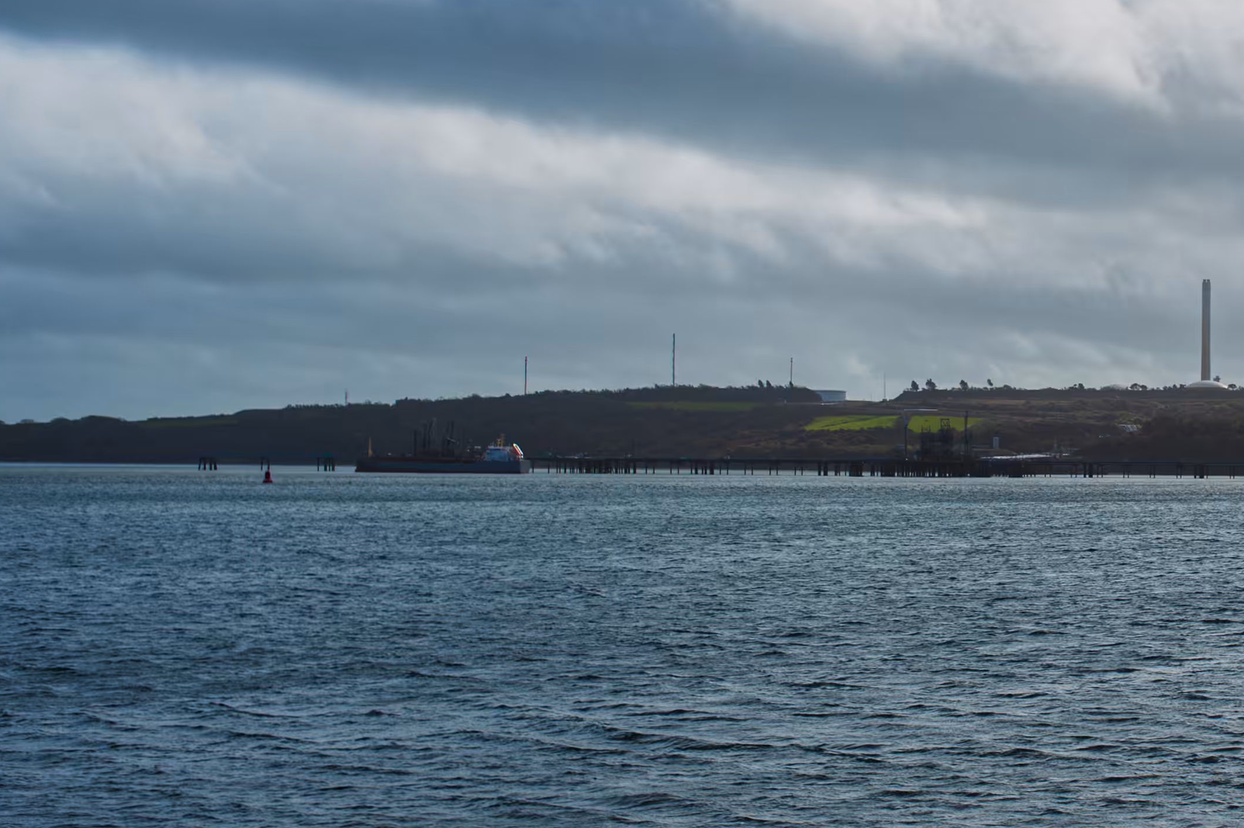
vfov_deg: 19.4
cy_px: 387
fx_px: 2417
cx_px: 1212
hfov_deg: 27.4
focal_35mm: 70
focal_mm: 35
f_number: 5
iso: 200
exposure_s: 1/3200
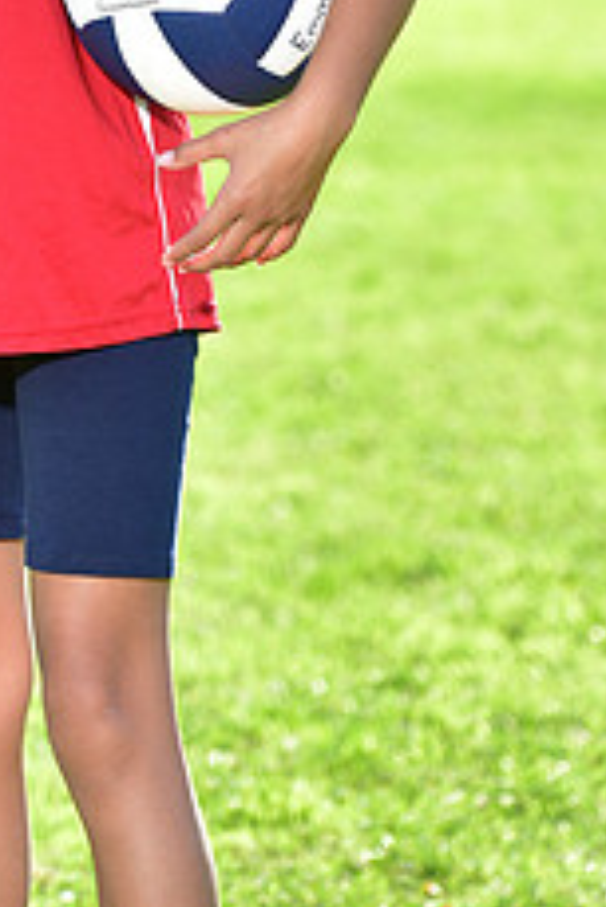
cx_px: -18
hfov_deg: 4.9
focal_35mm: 278
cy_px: -230
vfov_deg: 7.3
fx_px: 7008
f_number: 5.6
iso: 80
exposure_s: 1/200
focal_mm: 110
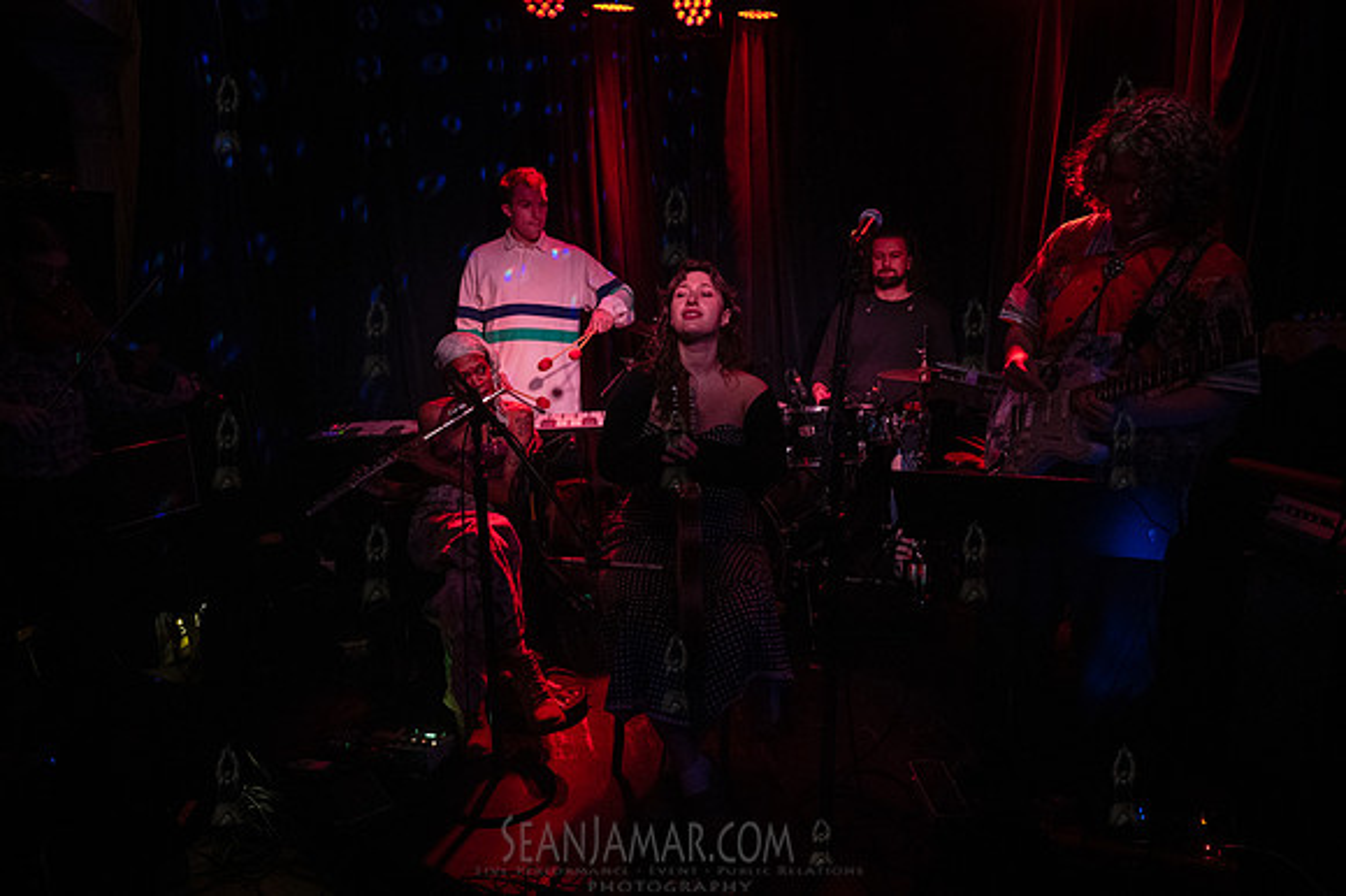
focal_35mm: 24
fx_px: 897
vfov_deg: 53.1
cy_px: 448
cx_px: 673
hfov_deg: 73.8
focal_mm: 24
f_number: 3.5
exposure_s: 1/250
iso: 12800
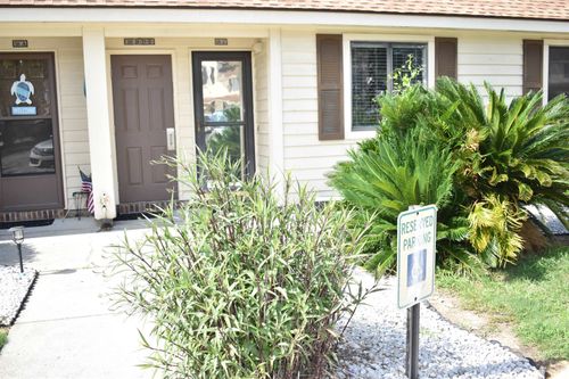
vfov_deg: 36.8
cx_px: 284
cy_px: 190
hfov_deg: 53.1
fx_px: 569
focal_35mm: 36
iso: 100
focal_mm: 24
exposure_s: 1/200
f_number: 3.8
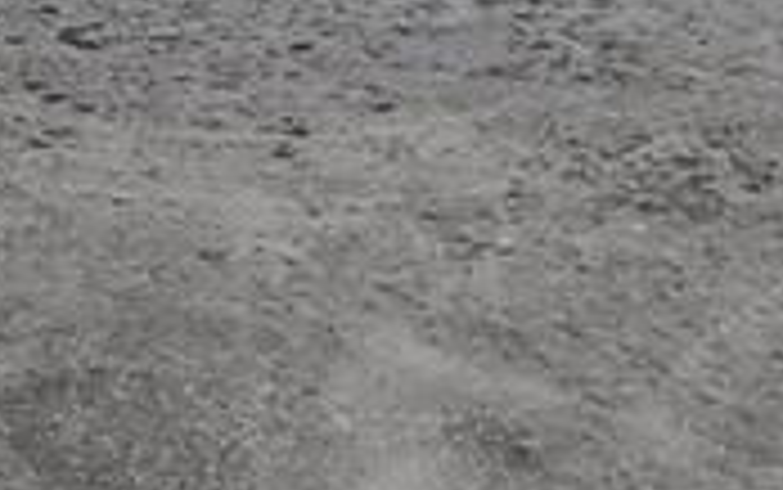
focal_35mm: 162
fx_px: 3459
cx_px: -464
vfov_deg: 7.1
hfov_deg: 12.2
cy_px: -1034
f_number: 2.4
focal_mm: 4.3
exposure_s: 1/902
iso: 50
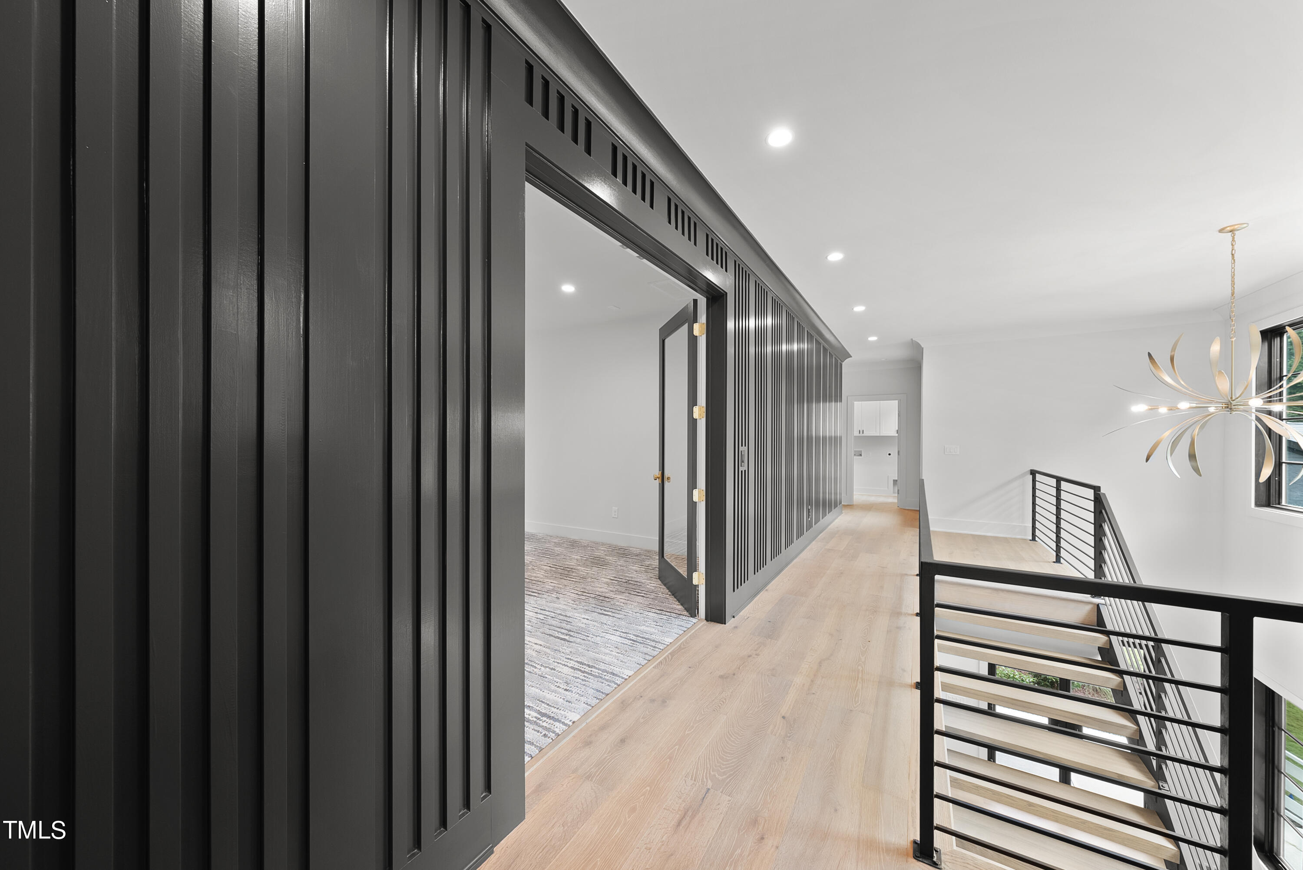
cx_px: 652
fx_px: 434
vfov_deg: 90.1
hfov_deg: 112.6
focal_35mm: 12
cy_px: 435
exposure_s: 1/3
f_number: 6.3
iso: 400
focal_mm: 12
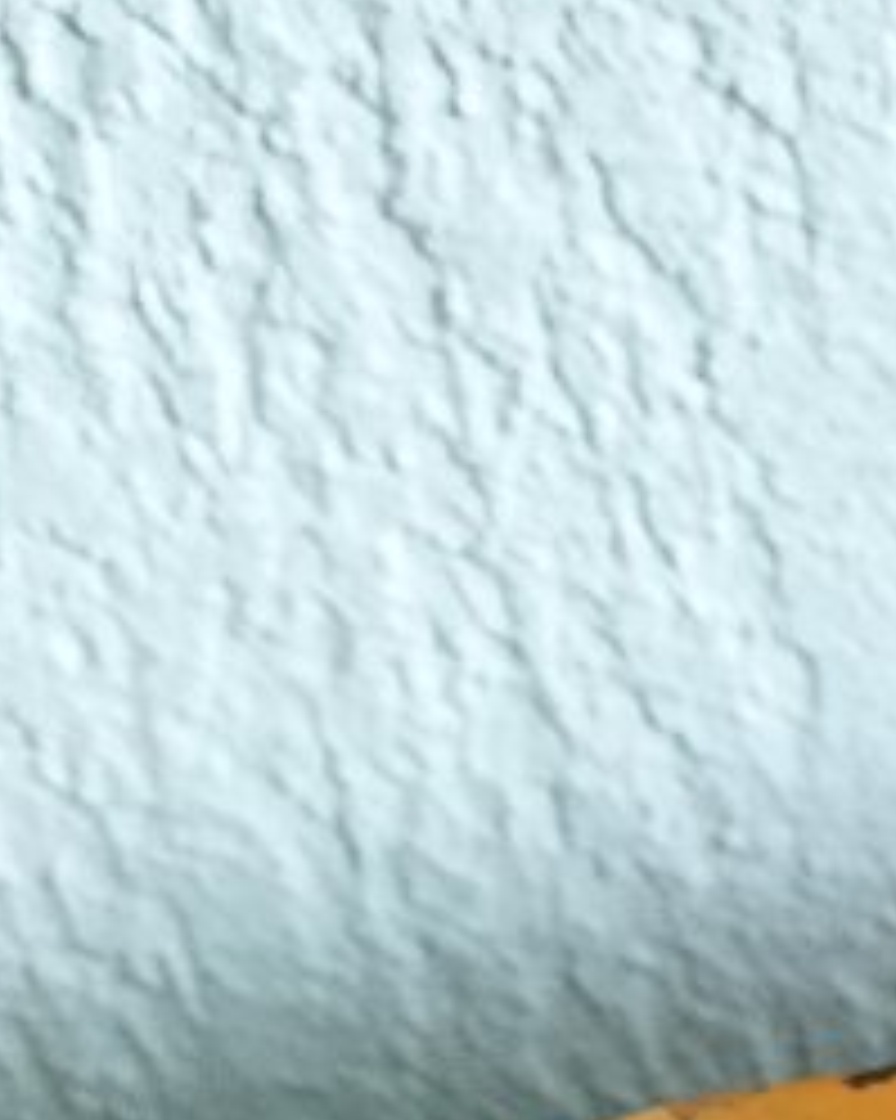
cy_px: 1606
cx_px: 2319
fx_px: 4212
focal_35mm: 127
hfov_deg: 10.2
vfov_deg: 14.3
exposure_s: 1/50
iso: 488
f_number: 1.79
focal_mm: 4.71
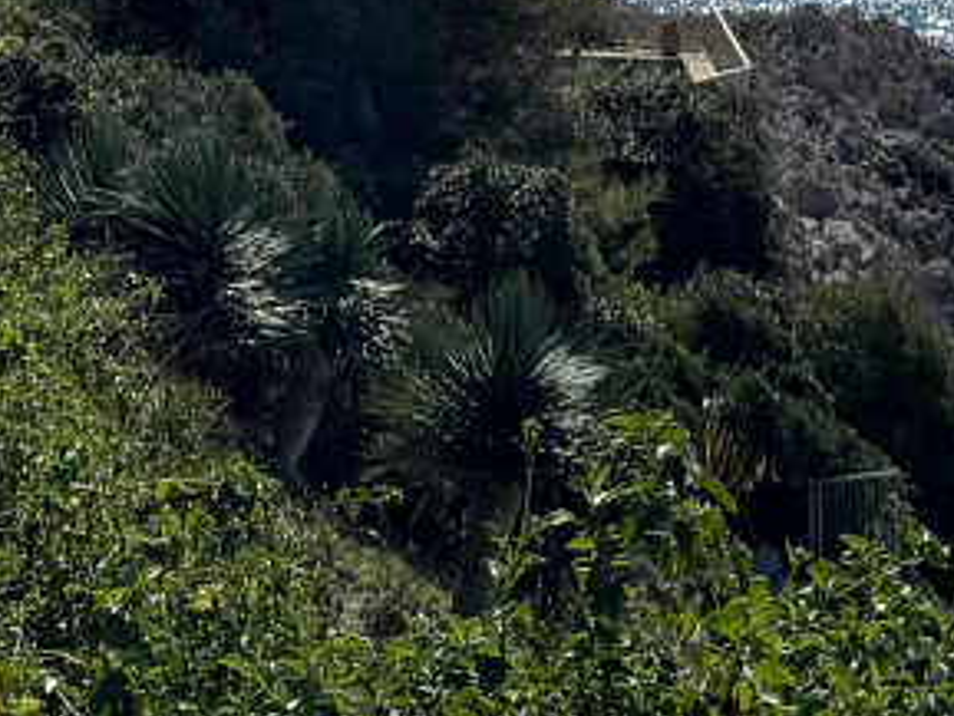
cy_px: -601
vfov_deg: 10.5
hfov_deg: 14.8
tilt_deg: +4.5
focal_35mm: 133
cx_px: 465
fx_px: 3667
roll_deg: +0.3
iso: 80
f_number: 1.78
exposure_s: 1/10417
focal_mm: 6.76
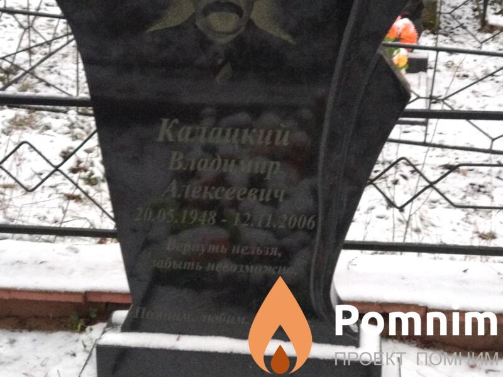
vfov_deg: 28.0
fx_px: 756
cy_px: 188
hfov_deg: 36.8
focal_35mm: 52
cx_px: 252
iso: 1000
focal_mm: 5.99
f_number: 2.6
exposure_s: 1/40
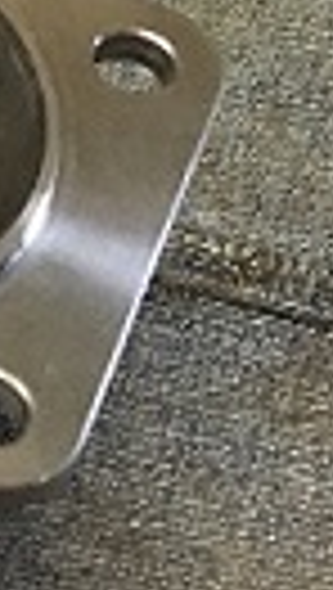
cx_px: -691
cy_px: 140
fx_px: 1956
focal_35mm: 125
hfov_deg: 8.2
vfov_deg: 17.0
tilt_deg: -51.9
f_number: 2.2
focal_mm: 4.15
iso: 200
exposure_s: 1/25
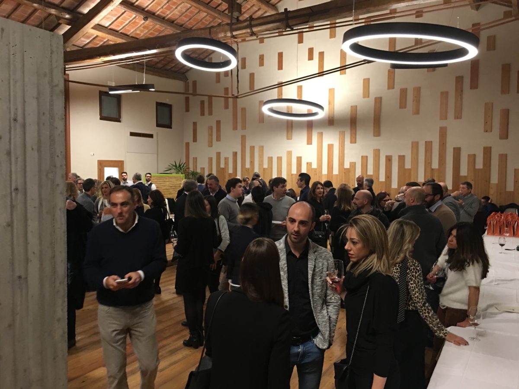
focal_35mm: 29
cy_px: 194
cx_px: 260
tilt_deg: -2.2
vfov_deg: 48.2
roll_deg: -1.0
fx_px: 435
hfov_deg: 61.7
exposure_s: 1/8
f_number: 2.2
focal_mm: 4.15
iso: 100
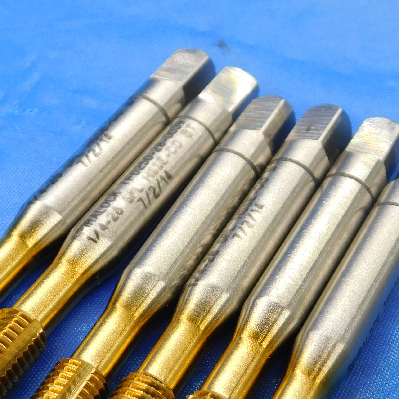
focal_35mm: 87
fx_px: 1135
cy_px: 347
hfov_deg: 19.9
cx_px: 204
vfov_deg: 19.6
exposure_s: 1/100
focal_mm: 6.3
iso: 125
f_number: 3.5
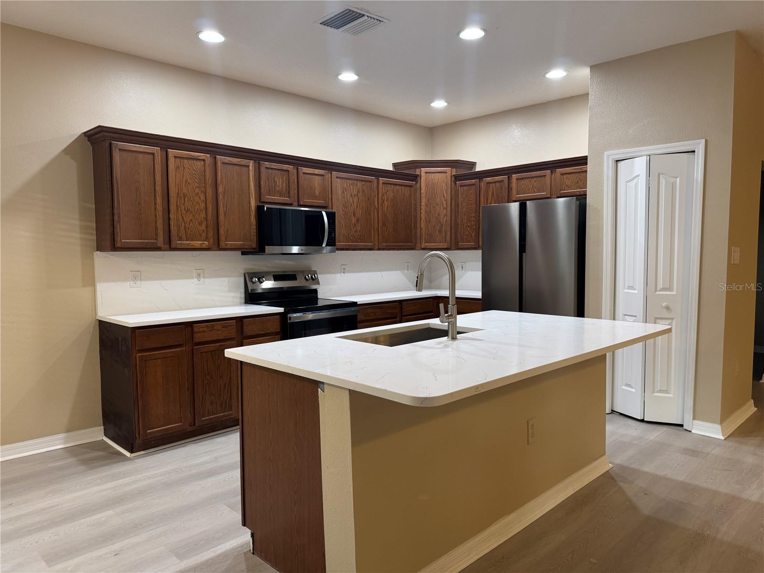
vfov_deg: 56.8
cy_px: 286
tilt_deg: -4.5
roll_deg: +1.2
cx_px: 382
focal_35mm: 24
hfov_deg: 71.6
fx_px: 530
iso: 160
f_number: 1.78
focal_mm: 6.76
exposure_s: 1/60
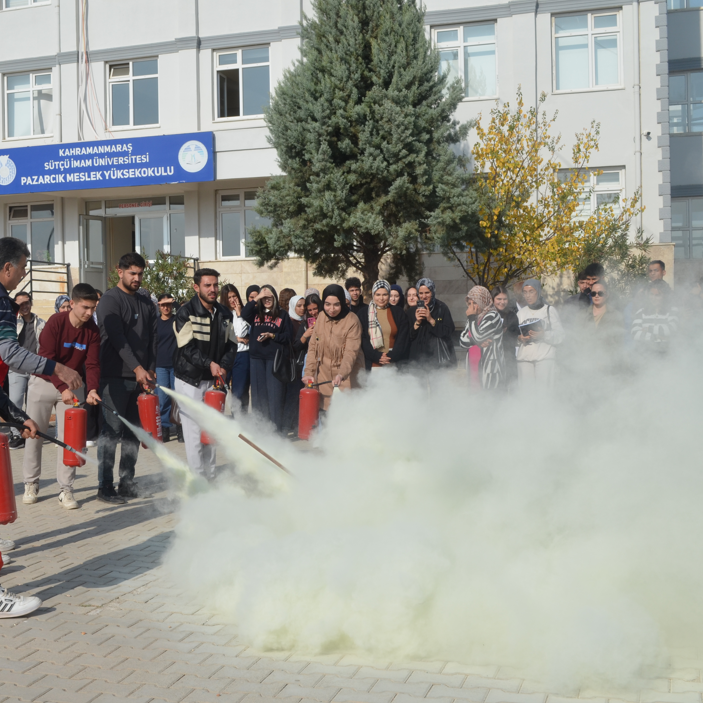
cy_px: 351
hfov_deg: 33.6
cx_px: 213
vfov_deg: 34.0
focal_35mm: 50
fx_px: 1149
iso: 200
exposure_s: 1/400
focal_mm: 26
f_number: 10
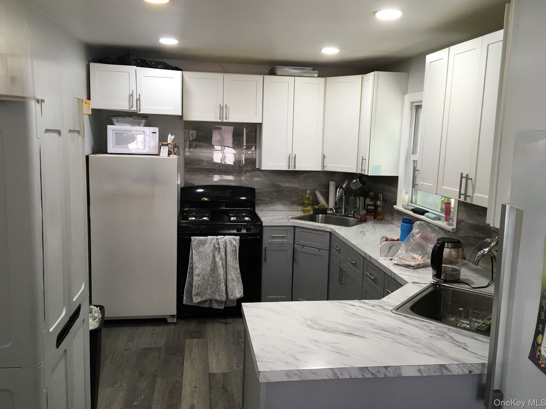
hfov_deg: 60.0
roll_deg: -1.4
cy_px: 198
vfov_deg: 46.8
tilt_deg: -8.1
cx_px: 267
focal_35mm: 30
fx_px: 473
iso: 32
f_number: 2.2
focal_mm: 4.15
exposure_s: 1/30
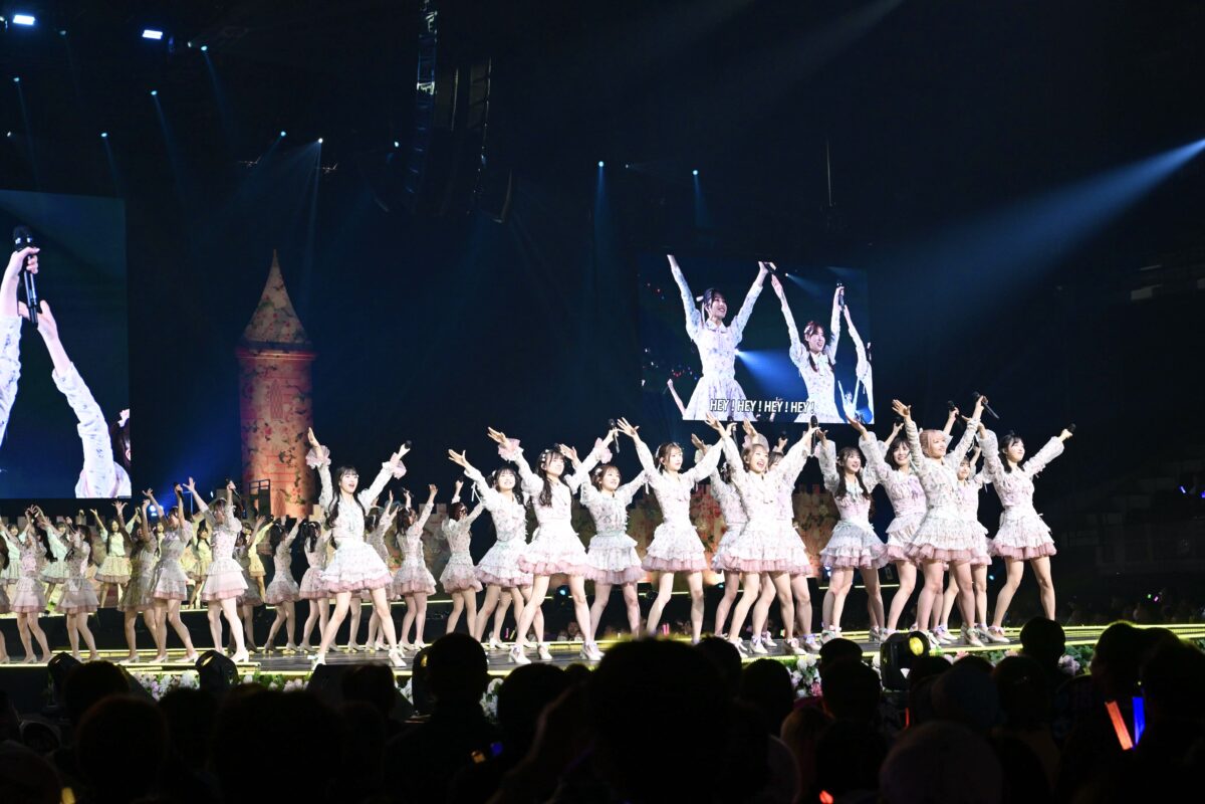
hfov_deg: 29.2
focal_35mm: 69
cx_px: 602
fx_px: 2309
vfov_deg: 19.7
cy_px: 402
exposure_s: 1/500
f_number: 5.6
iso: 2500
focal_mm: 69
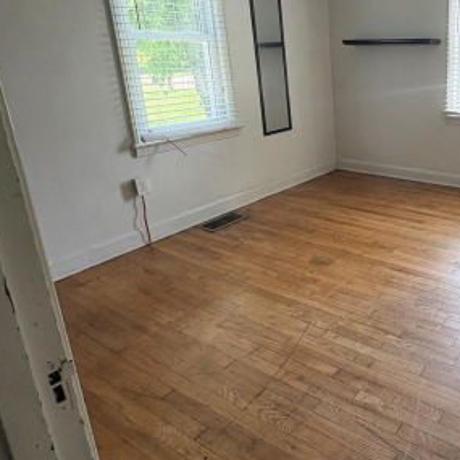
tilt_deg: -15.4
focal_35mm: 29
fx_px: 436
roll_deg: +0.4
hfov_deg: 50.5
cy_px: 175
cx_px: 397
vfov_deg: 55.0
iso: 125
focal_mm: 2.22
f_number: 2.2
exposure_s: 1/108
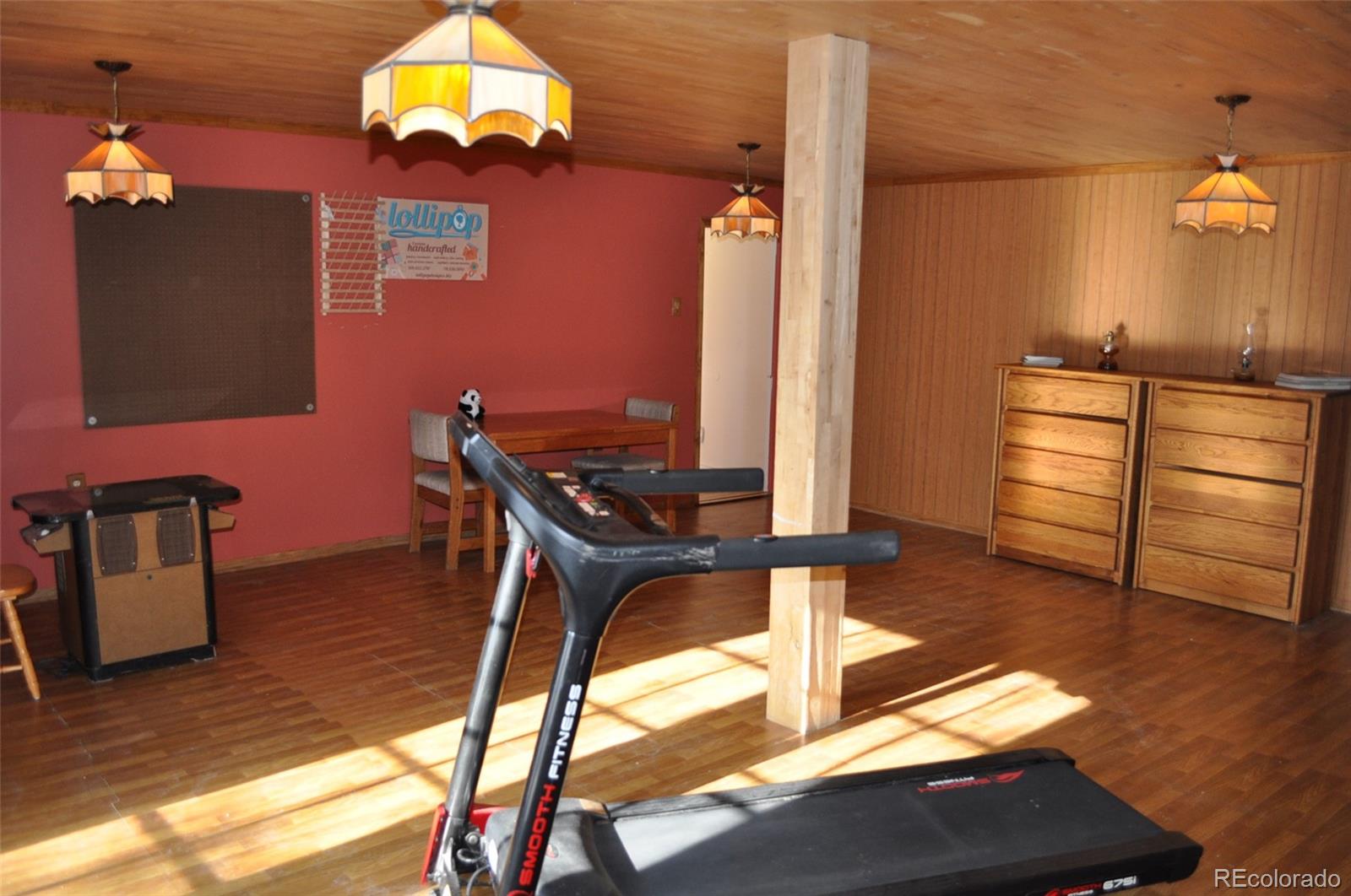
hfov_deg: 62.0
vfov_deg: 43.5
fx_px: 1124
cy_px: 448
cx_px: 676
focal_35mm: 30
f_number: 3.8
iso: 500
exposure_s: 1/125
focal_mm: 20
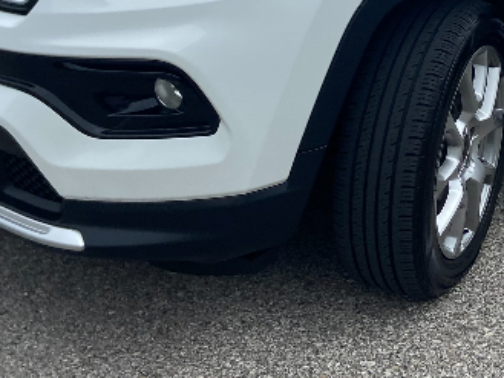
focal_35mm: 81
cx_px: 398
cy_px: -32
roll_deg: +1.2
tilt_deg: -12.0
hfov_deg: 23.8
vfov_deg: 17.6
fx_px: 1180
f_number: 1.8
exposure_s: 1/3984
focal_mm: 4.25
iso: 32
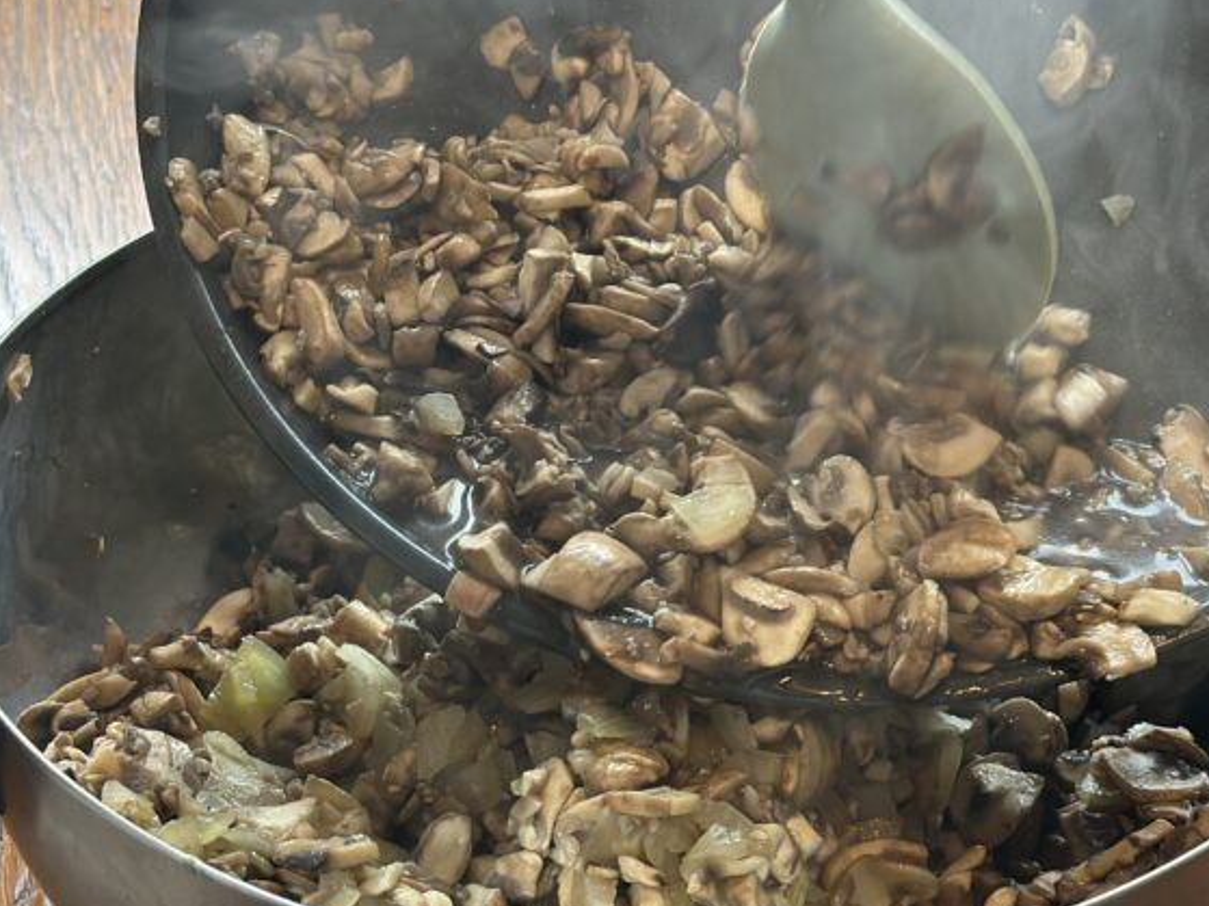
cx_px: 586
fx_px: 3073
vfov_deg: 16.8
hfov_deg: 22.3
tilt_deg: -33.5
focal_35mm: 88
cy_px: 402
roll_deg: -2.2
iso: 125
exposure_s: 1/100
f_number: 1.78
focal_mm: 6.86
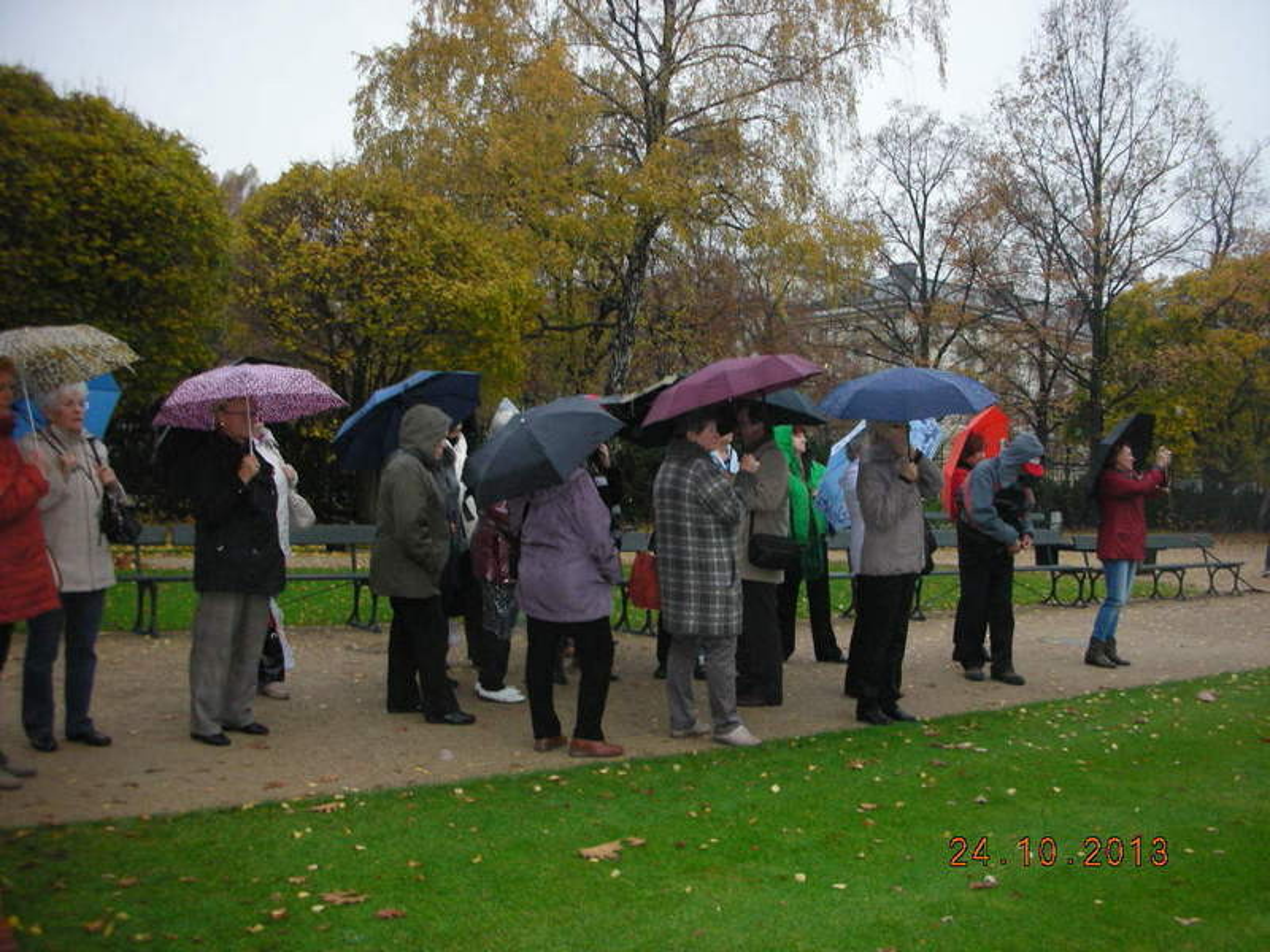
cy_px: 476
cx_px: 635
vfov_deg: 40.7
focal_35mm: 35
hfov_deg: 52.6
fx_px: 1284
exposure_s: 1/60.1
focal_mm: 5.8
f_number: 3
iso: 200
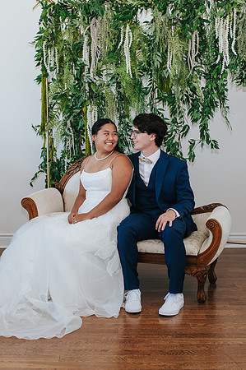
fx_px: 576
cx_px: 96
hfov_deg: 24.1
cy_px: 197
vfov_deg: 35.6
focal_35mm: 56
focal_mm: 35
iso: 800
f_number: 3.5
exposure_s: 1/200
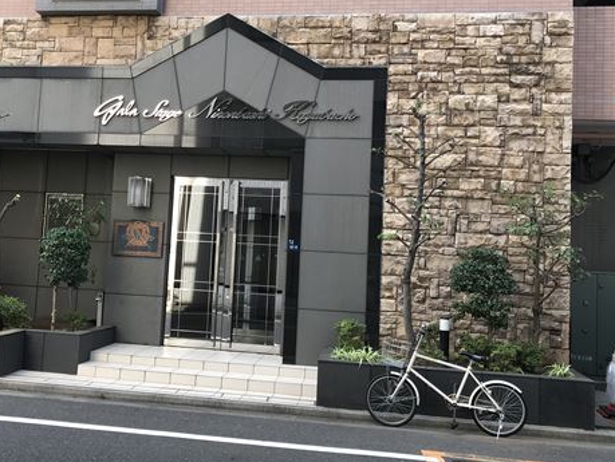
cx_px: 243
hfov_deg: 47.5
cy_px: 201
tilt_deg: +4.9
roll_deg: -2.8
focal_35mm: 39
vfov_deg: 36.8
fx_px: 693
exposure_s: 1/197
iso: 20
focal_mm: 3.99
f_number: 1.8
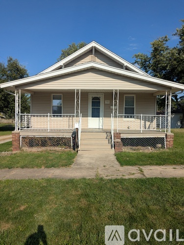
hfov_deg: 56.9
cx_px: 92
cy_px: 122
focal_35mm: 24
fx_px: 170
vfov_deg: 71.5
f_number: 1.85
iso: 42
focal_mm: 6.81
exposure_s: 1/3425
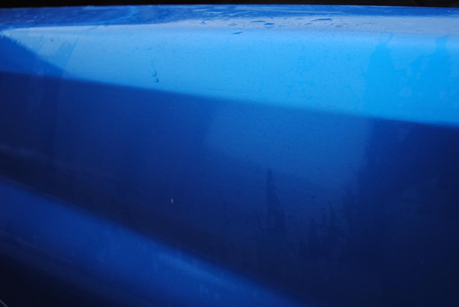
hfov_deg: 57.2
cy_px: 154
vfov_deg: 40.1
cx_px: 230
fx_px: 421
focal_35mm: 33
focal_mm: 22
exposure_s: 1/60
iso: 200
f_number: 4
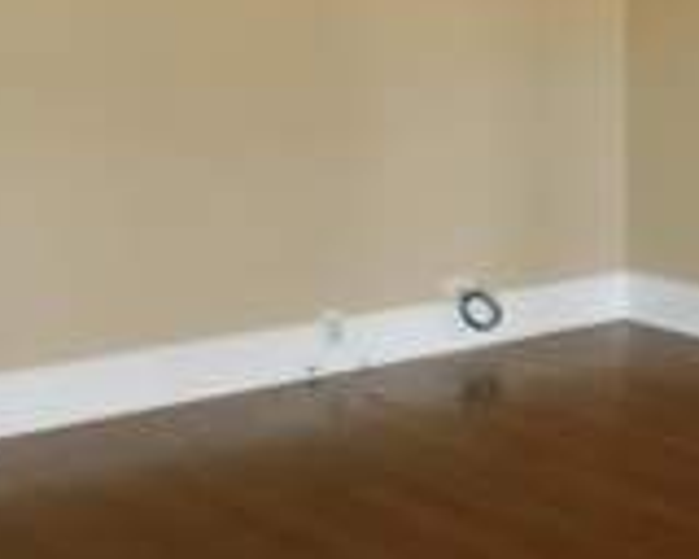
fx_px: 1510
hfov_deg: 23.5
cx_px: 874
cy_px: 103
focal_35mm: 73
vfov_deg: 20.7
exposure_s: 1/25
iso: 320
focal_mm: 4.5
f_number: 3.2
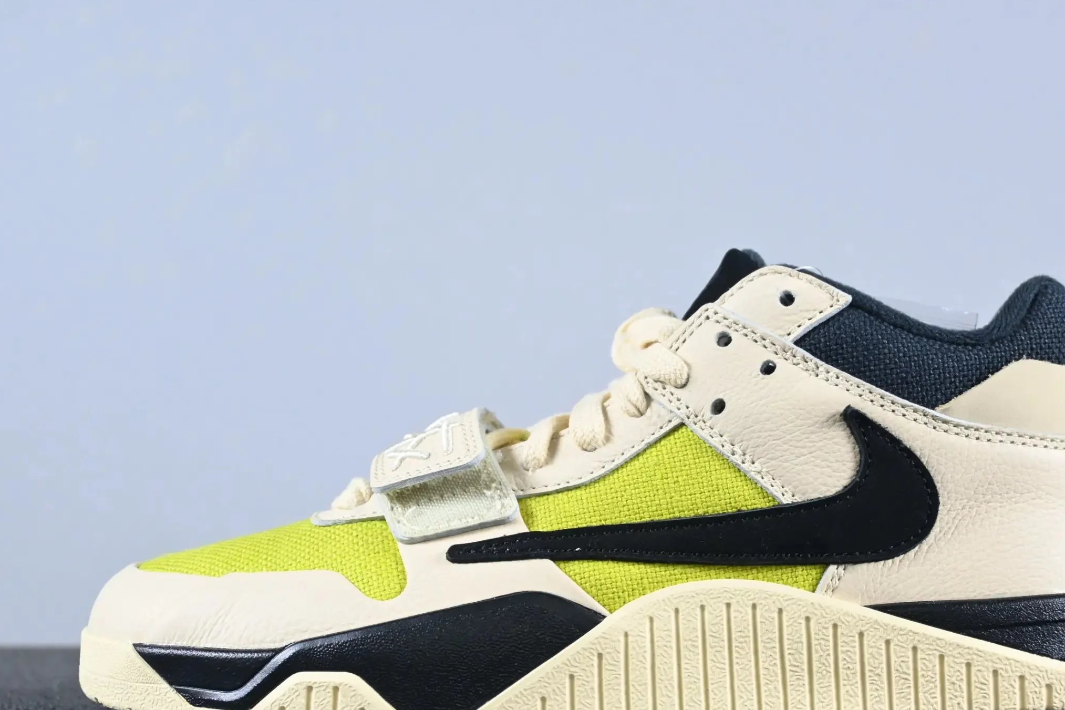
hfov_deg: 28.0
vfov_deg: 18.9
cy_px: 424
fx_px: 2130
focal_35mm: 72
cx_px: 626
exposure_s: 1/125
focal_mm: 38
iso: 1100
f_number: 5.6
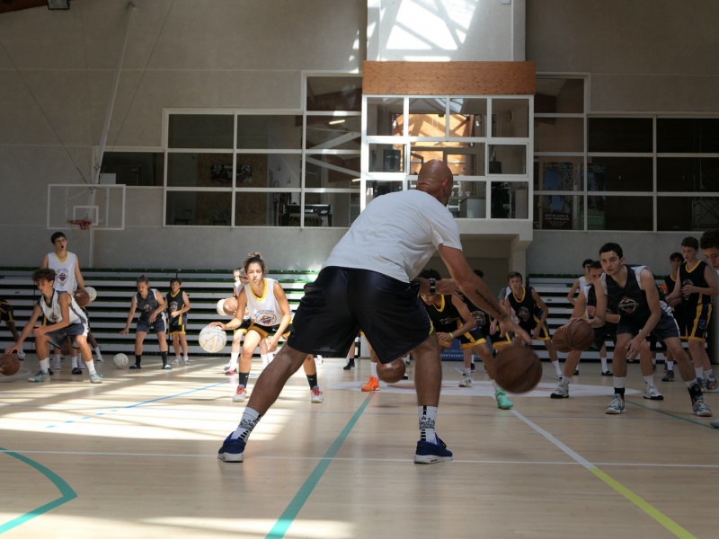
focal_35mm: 54
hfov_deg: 35.5
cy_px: 270
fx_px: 1122
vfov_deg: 27.0
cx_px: 360
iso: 125
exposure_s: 1/320
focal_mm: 18.3
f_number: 2.8
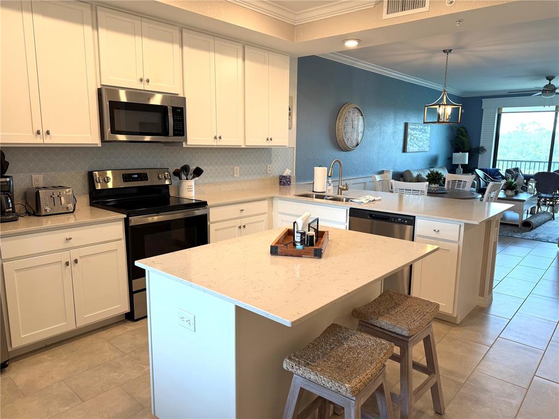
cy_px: 210
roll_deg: -0.8
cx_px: 280
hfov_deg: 71.6
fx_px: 388
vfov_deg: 56.8
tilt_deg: -9.7
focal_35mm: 24
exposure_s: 1/120
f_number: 1.78
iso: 100
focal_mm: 6.76
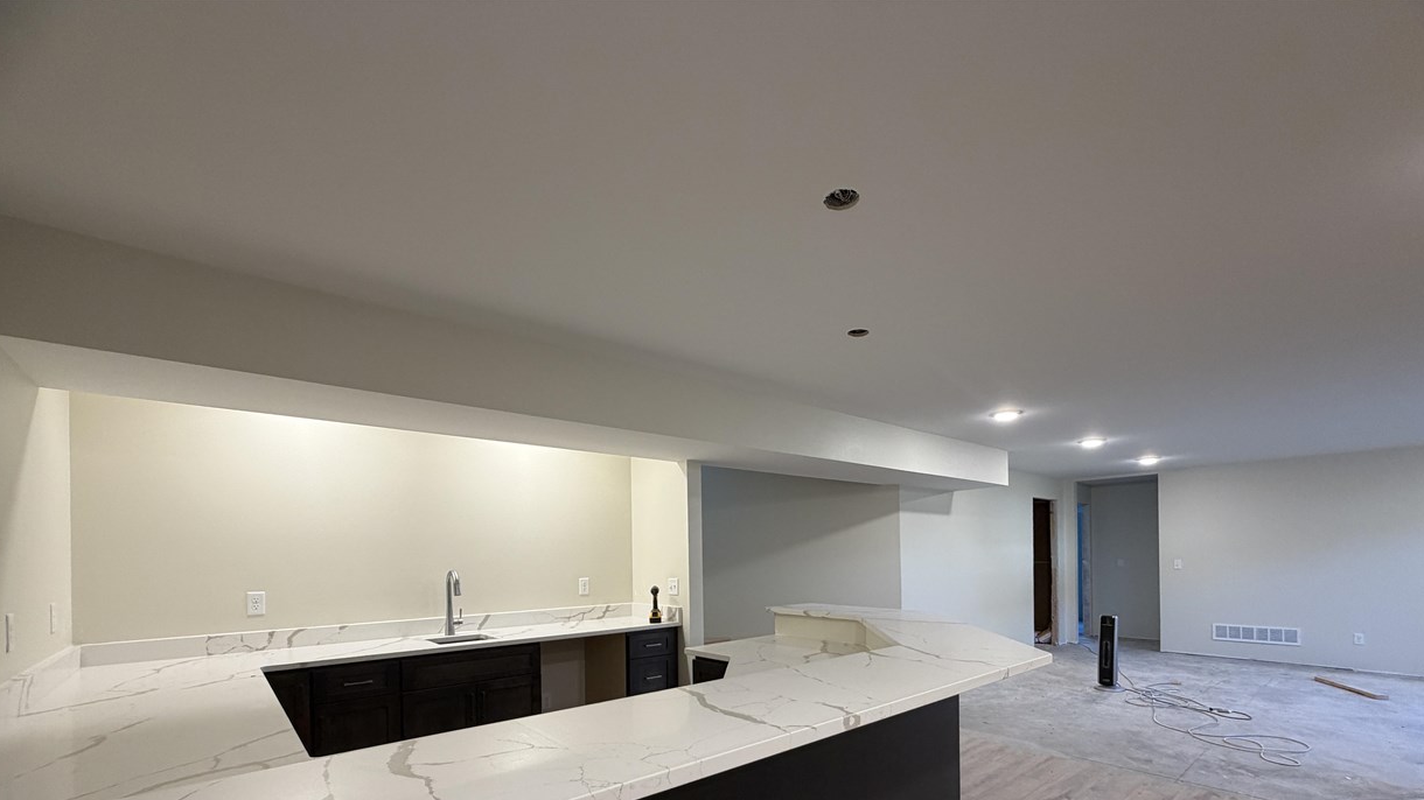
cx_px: 737
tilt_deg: -1.2
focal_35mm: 16
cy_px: 557
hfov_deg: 99.3
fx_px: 604
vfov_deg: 64.6
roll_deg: +1.3
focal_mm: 2.22
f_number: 2.2
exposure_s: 1/60
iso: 160
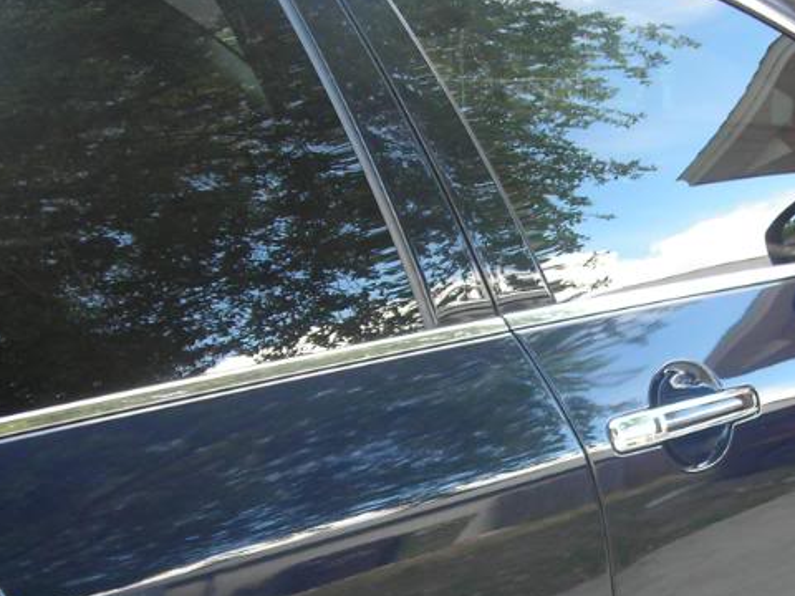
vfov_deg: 18.0
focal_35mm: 81
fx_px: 1860
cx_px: 556
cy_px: 483
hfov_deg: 24.0
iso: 50
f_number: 3.2
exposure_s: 1/21.8
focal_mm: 6.3
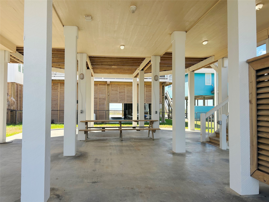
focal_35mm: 26
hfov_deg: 67.3
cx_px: 134
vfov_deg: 53.0
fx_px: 202
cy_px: 101
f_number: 1.5
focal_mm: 5.7
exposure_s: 1/1058
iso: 50
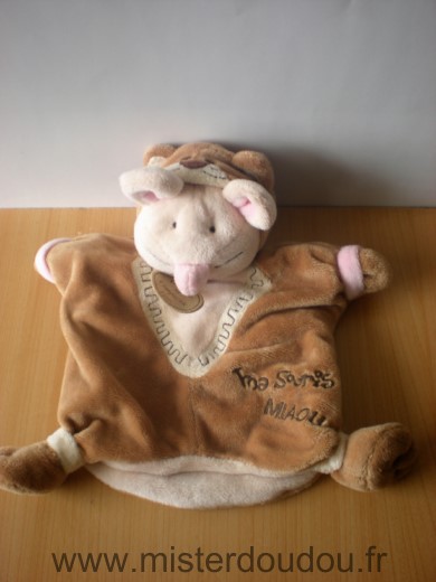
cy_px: 291
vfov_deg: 49.0
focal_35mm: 38
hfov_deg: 37.7
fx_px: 638
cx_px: 218
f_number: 3.1
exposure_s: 1/65.2
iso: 64
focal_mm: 6.3
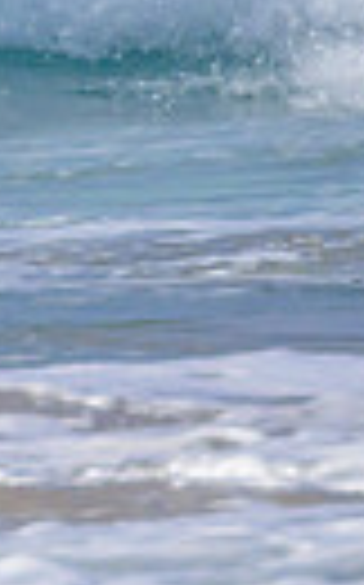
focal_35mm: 4688
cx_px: -334
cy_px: -76
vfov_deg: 0.4
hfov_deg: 0.3
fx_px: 74574
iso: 720
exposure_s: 1/2000
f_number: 11
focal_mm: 800
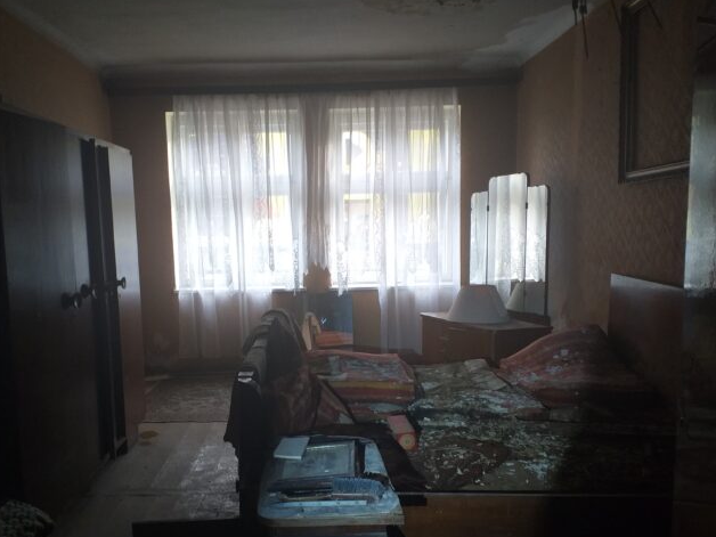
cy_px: 317
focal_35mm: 33
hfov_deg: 55.2
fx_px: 683
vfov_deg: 42.8
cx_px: 316
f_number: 1.9
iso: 64
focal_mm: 3.6
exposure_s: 1/25
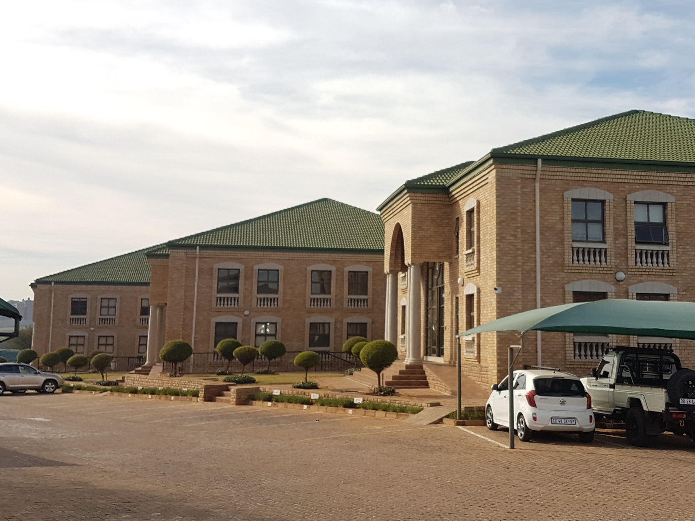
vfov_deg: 34.2
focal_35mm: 42
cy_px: 210
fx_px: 843
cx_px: 453
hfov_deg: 44.3
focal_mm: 4.2
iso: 40
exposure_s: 1/1692
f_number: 1.7
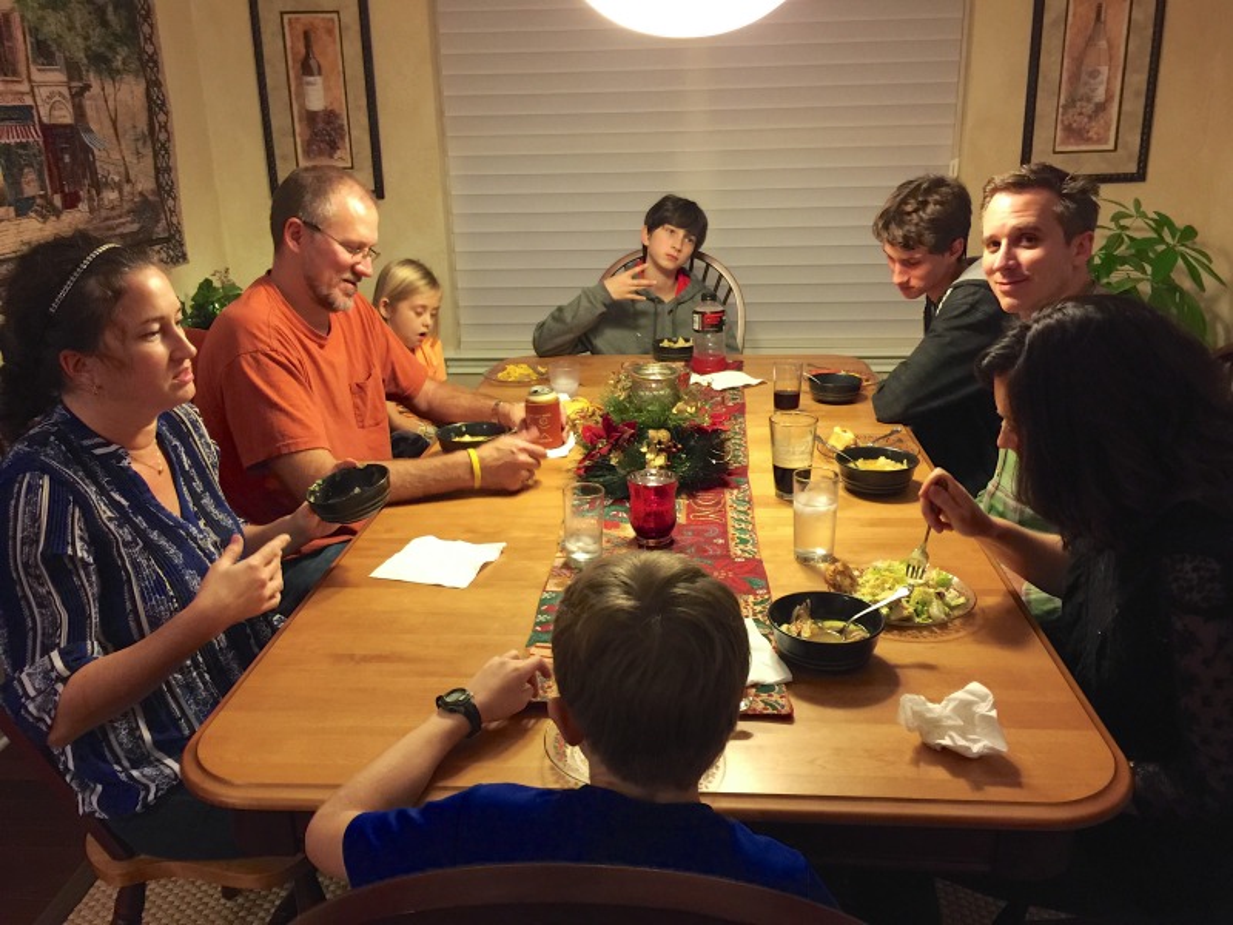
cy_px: 462
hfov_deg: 61.7
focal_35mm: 29
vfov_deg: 48.2
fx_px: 1033
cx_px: 616
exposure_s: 1/8
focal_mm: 4.15
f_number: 2.2
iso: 100
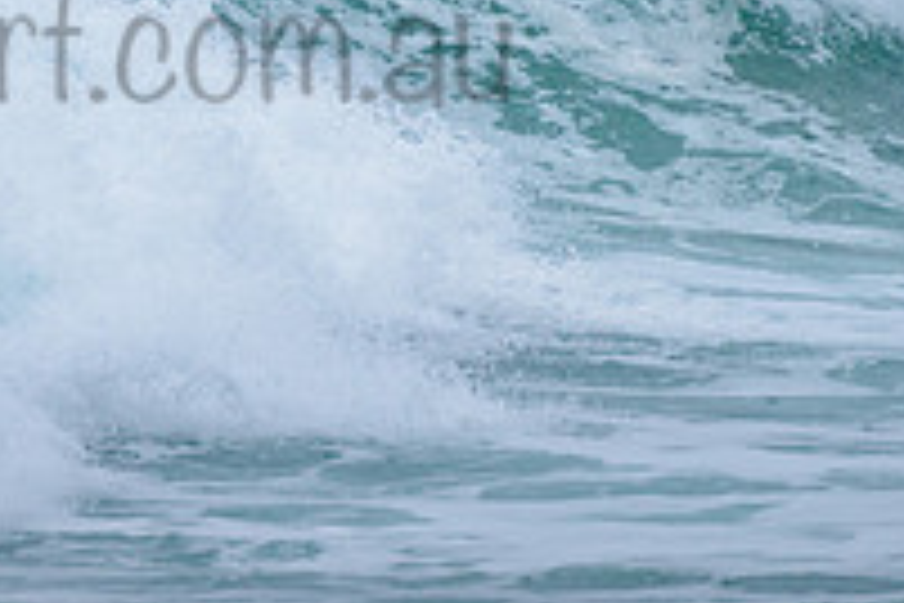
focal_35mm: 1768
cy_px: -199
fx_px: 44393
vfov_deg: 0.8
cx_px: -177
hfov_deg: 1.2
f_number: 5.6
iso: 800
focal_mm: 500
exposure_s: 1/2000
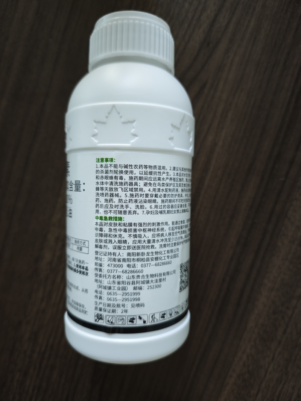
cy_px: 200
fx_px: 267
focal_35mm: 23
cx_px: 150
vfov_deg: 73.9
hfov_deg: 58.9
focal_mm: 6.55
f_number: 1.6
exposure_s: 1/75.8
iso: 400
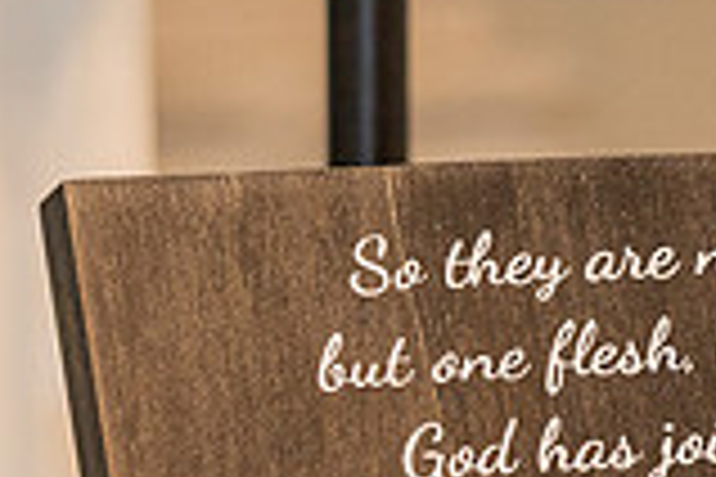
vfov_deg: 2.9
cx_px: 648
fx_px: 9546
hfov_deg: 4.3
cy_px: 558
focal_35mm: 480
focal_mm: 110
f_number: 4
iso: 2000
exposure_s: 1/200
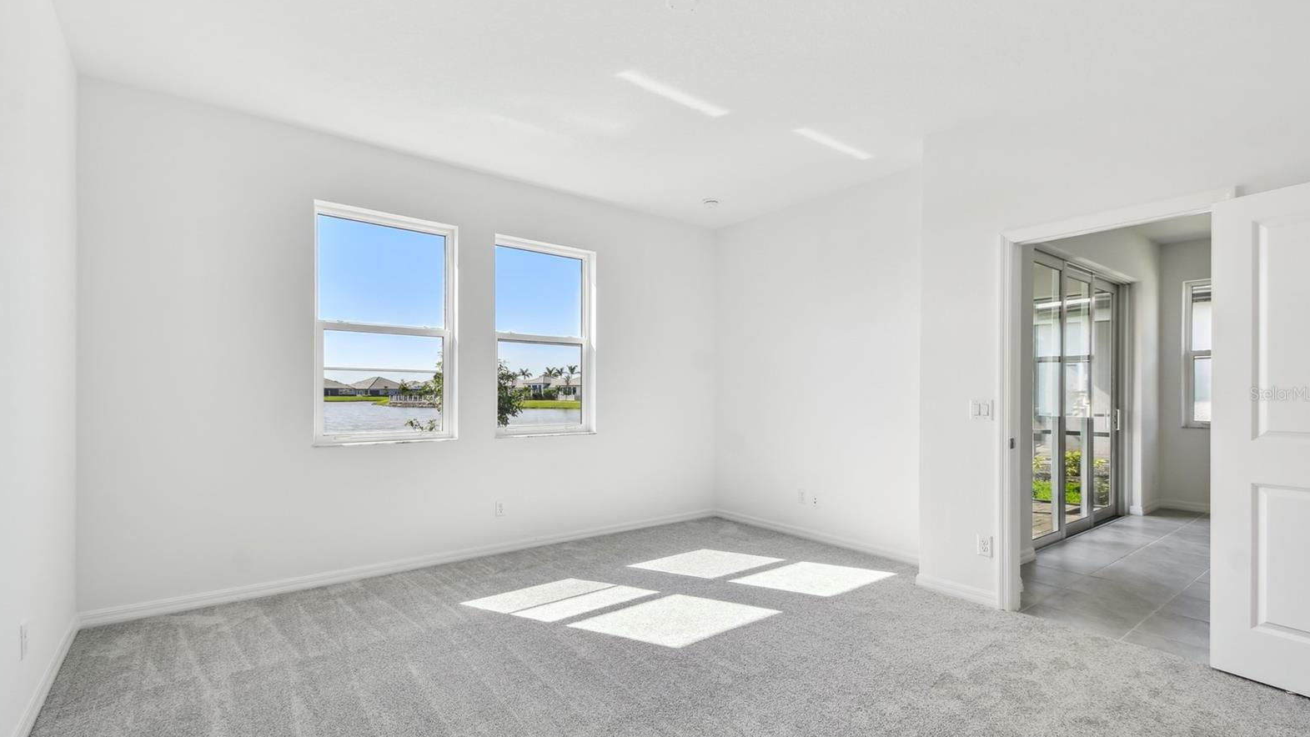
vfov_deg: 67.0
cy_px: 394
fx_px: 556
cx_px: 657
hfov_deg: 99.4
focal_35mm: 16
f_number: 7.1
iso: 100
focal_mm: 10
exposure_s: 1/125
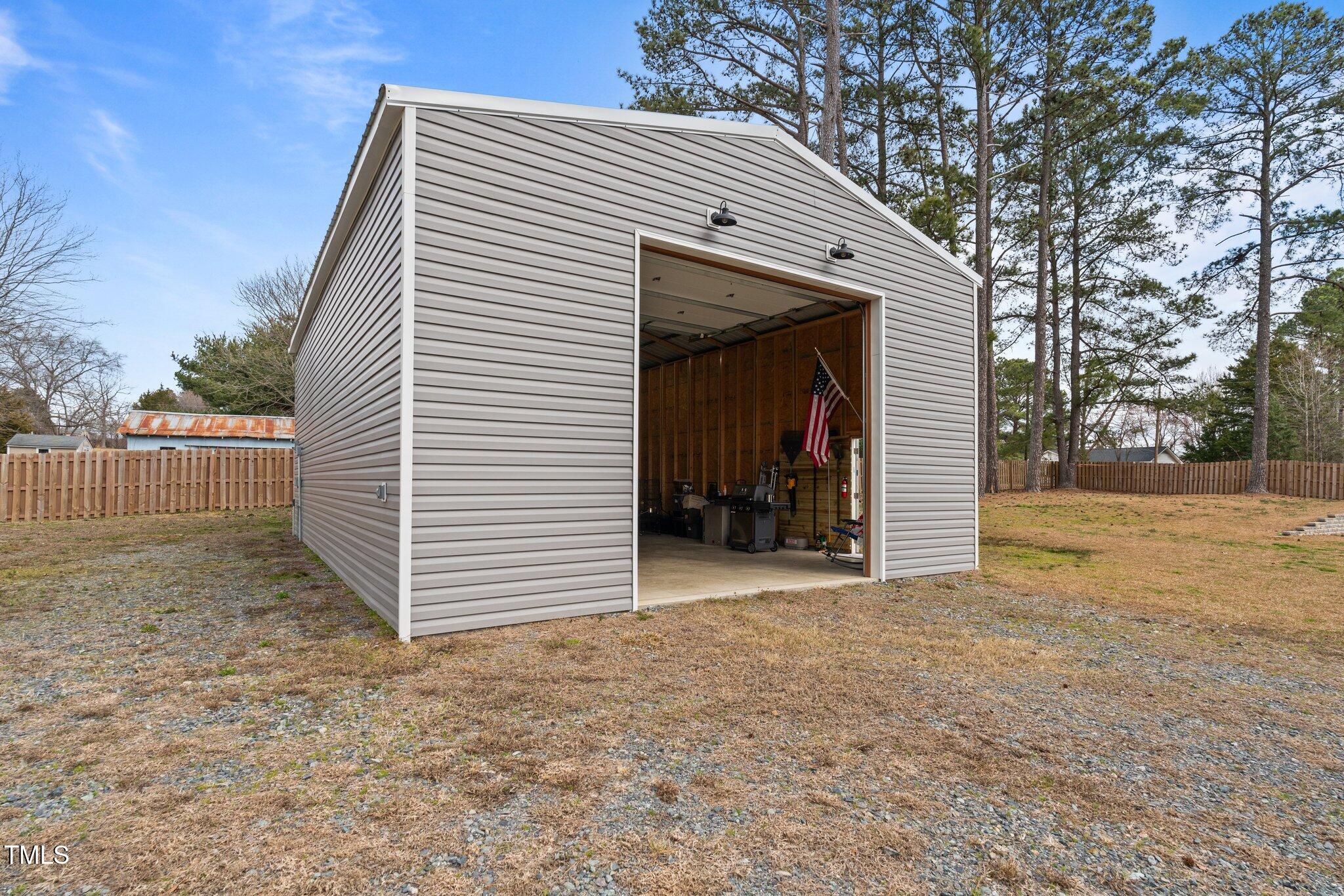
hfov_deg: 91.6
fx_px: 653
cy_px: 448
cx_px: 672
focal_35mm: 18
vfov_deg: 68.9
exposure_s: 1/400
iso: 320
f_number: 8
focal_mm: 17.5
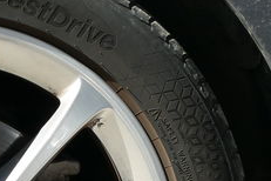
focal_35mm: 130
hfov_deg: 15.4
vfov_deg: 10.4
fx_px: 979
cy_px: 202
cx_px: -25
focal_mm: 11.1
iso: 125
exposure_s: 1/640
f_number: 3
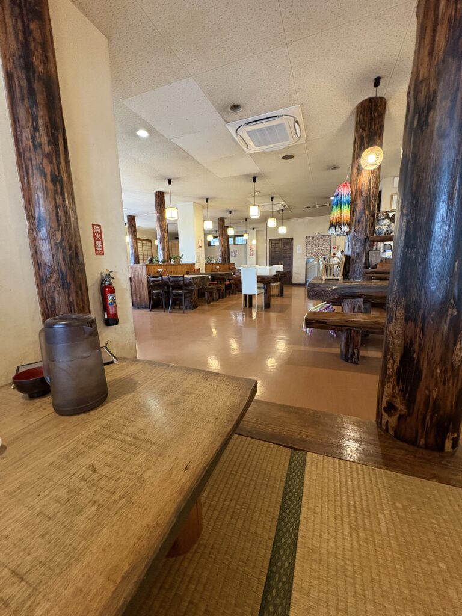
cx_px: 231
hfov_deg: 85.7
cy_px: 308
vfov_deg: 102.1
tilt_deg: -10.1
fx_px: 249
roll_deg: -0.3
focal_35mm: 14
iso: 640
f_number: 2.2
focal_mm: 2.22
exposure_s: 1/60
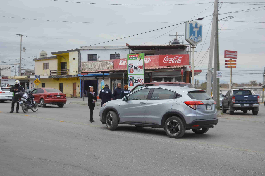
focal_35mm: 48
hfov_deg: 41.1
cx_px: 132
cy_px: 88
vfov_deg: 28.0
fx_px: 353
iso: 100
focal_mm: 32
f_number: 8
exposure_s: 1/250
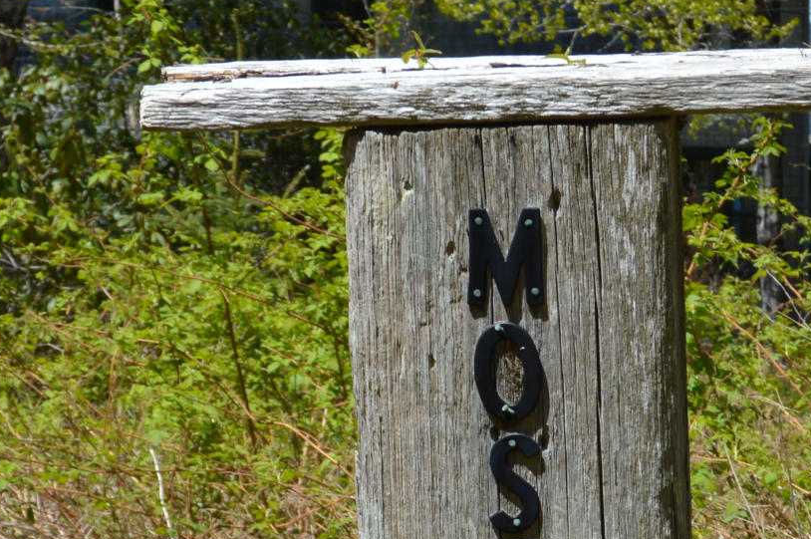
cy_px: 682
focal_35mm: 177
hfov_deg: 11.5
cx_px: 746
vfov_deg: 7.7
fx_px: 3983
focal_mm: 32
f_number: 8
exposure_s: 1/250
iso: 100
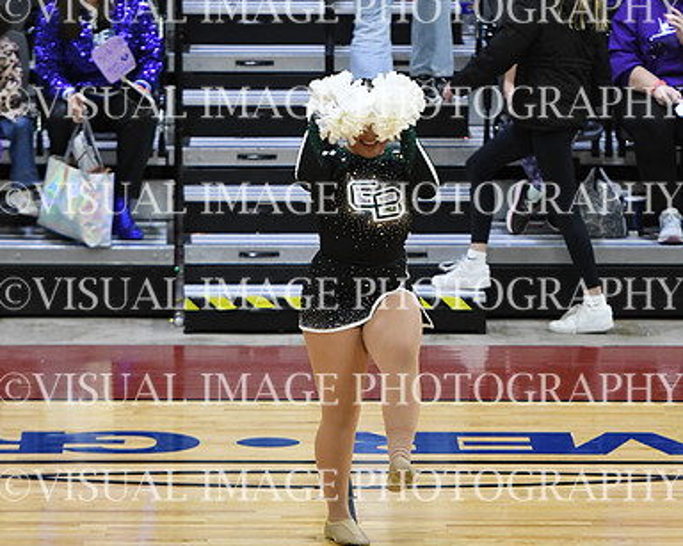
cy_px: 341
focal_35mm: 340
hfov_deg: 5.7
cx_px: 341
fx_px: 6871
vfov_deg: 4.6
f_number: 2.8
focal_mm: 160
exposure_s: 1/400
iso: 3200
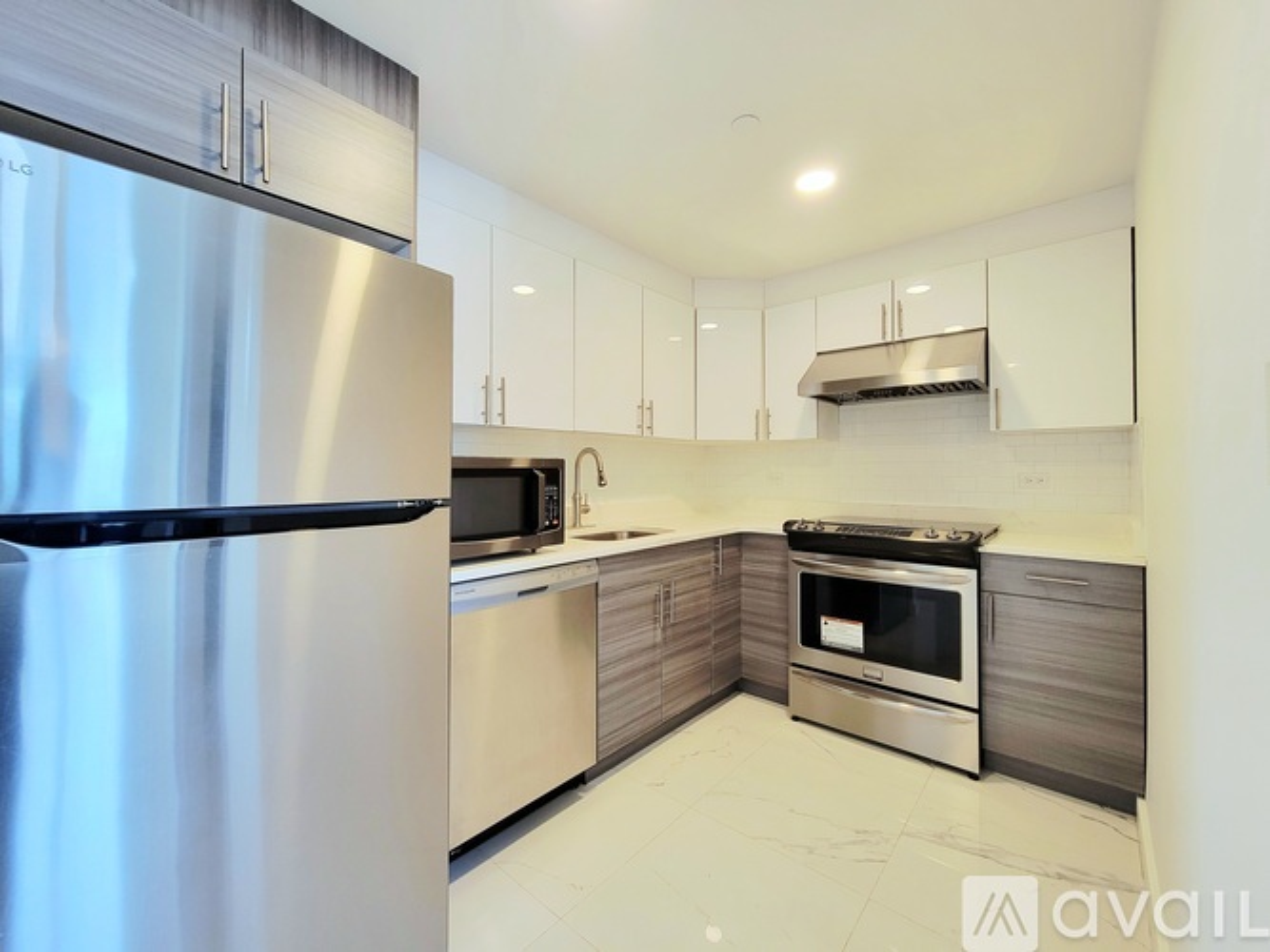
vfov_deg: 89.9
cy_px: 476
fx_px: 477
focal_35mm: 13
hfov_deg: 106.2
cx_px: 635
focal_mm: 2.2
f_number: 2.2
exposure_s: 1/60.2
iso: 160
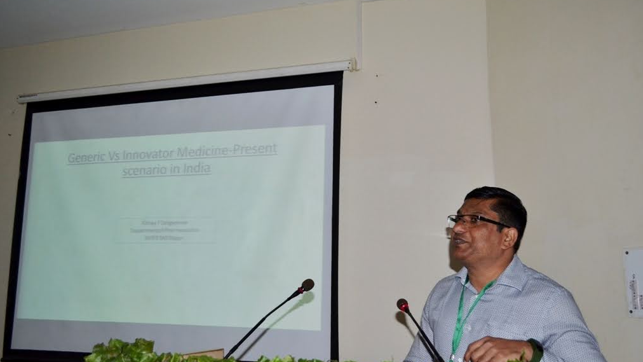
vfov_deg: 33.7
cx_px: 323
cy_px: 198
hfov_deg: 56.6
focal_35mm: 35
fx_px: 597
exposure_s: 1/60
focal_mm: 22
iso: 400
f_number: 4
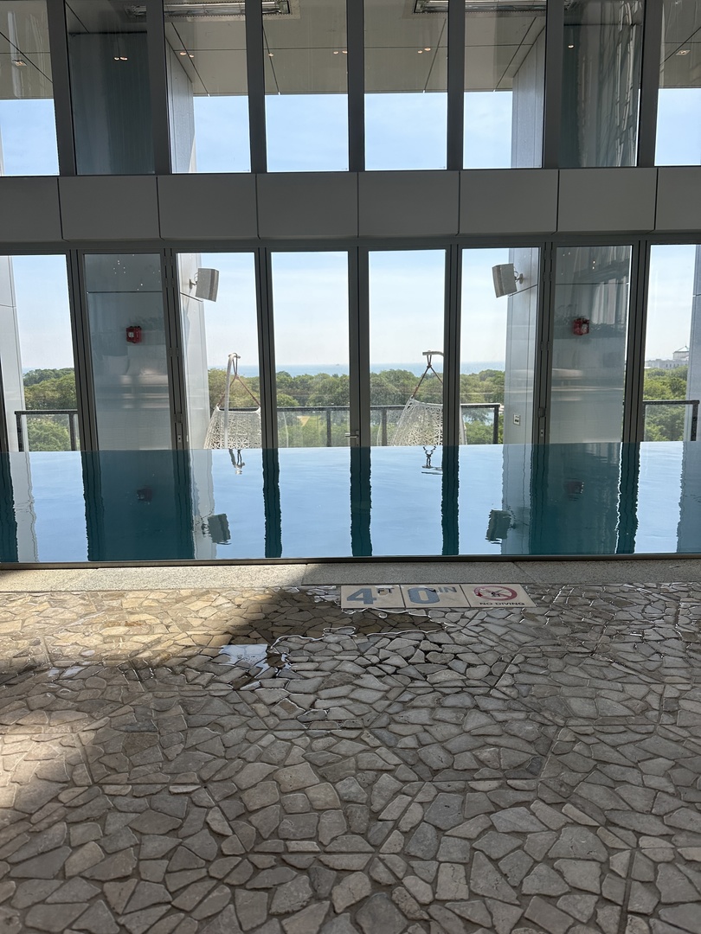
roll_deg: +0.2
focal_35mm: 24
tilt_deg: -7.0
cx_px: 350
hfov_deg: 56.8
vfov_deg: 71.6
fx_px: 648
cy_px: 467
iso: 80
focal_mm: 6.86
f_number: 1.78
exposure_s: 1/2353
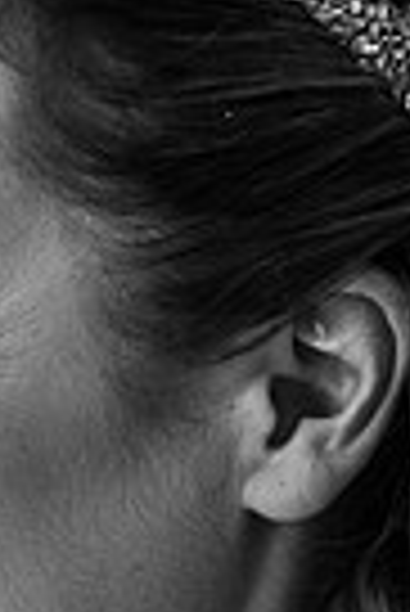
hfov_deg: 4.9
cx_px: -119
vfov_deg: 7.3
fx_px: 4771
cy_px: 720
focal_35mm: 280
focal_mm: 85
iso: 250
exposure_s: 1/200
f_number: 2
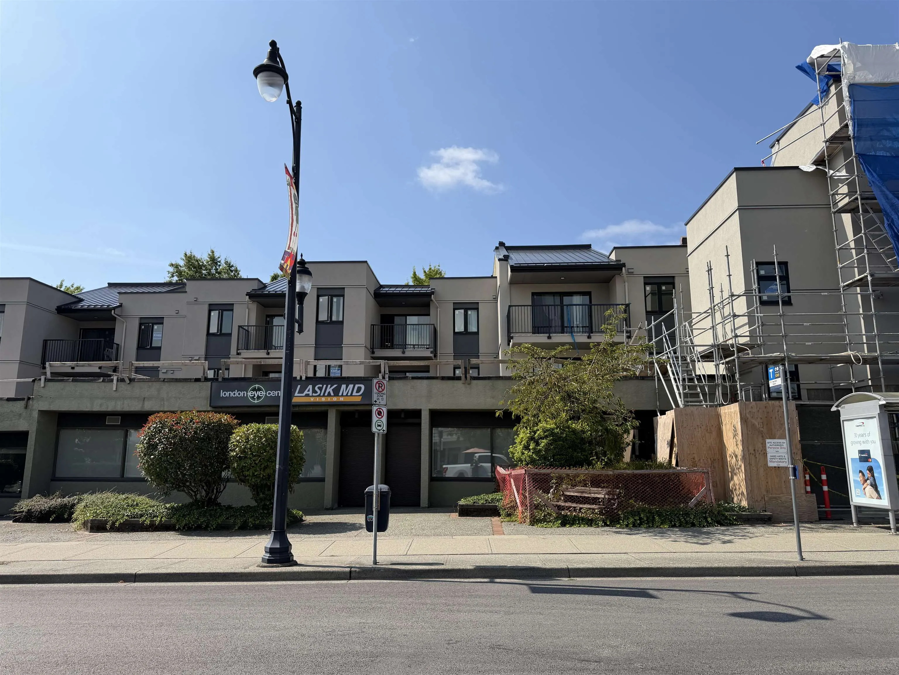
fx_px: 623
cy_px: 338
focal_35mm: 24
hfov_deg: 71.6
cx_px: 450
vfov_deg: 56.8
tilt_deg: +8.3
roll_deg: -0.5
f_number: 1.78
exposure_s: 1/5319
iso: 80
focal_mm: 6.76
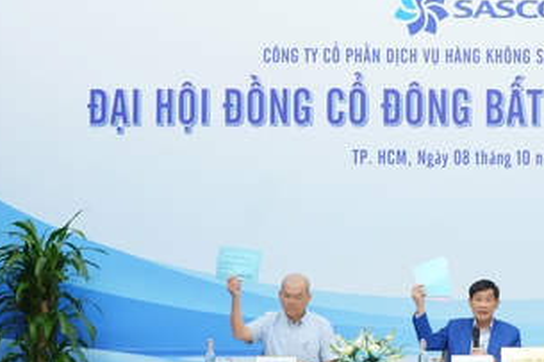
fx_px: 2220
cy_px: 265
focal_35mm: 147
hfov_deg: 13.8
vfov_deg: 9.3
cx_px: 487
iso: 1250
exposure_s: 1/125
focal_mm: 70
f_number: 4
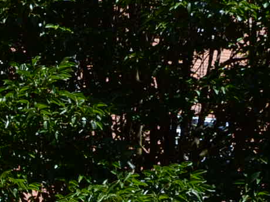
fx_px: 1021
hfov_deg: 12.5
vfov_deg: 10.9
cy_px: 311
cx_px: -332
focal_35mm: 131
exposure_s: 1/250
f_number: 8
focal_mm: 18
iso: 100
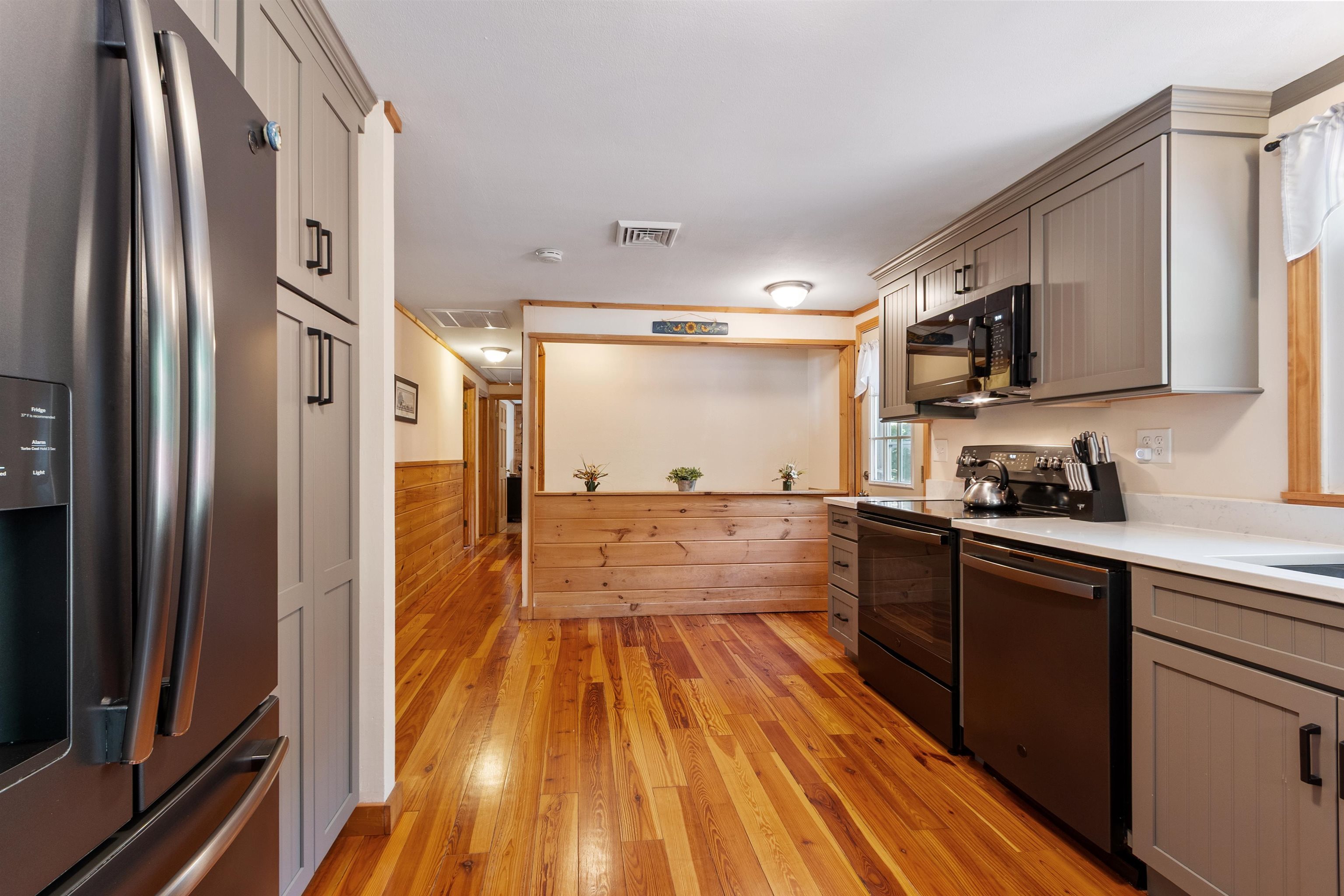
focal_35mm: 15
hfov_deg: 100.4
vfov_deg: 77.3
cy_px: 448
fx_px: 560
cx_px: 672
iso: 320
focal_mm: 10
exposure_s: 2.5
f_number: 8
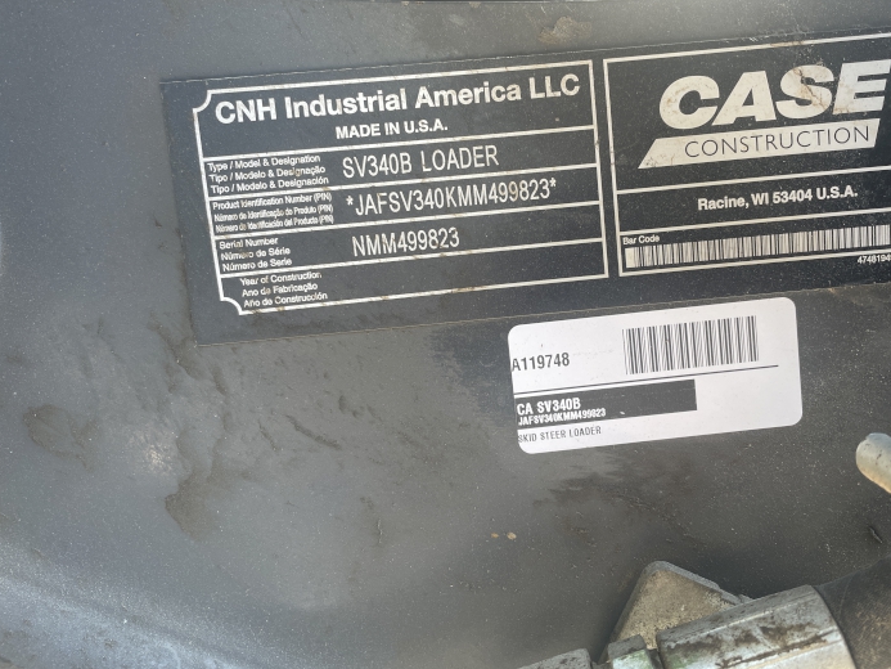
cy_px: 296
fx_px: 772
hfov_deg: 59.7
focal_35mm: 30
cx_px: 513
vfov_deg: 46.7
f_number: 1.6
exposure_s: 1/208
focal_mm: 4.2
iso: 32
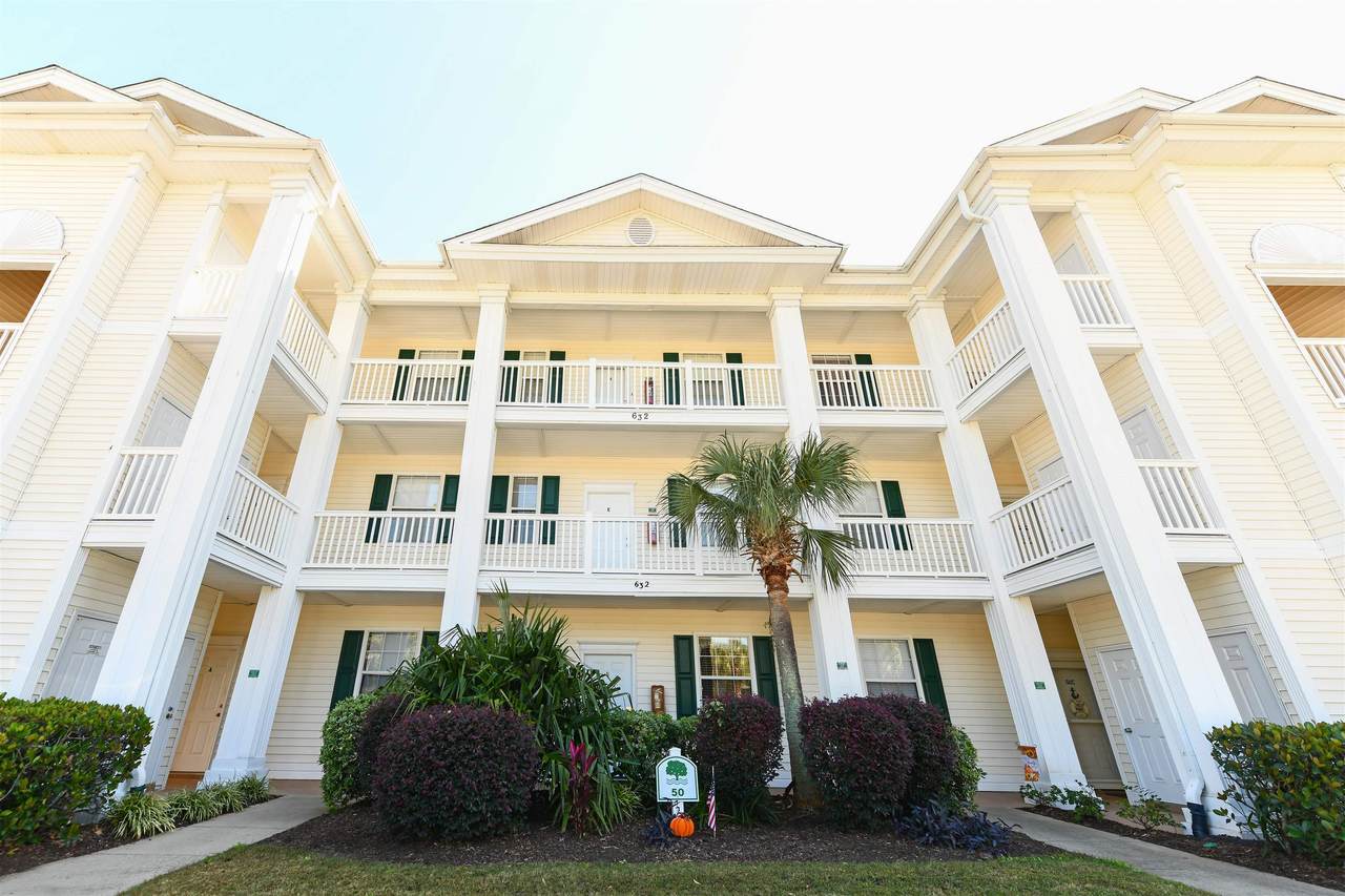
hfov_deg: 104.3
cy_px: 448
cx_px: 672
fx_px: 523
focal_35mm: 14
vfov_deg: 81.2
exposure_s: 1/160
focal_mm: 14
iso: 160
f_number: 5
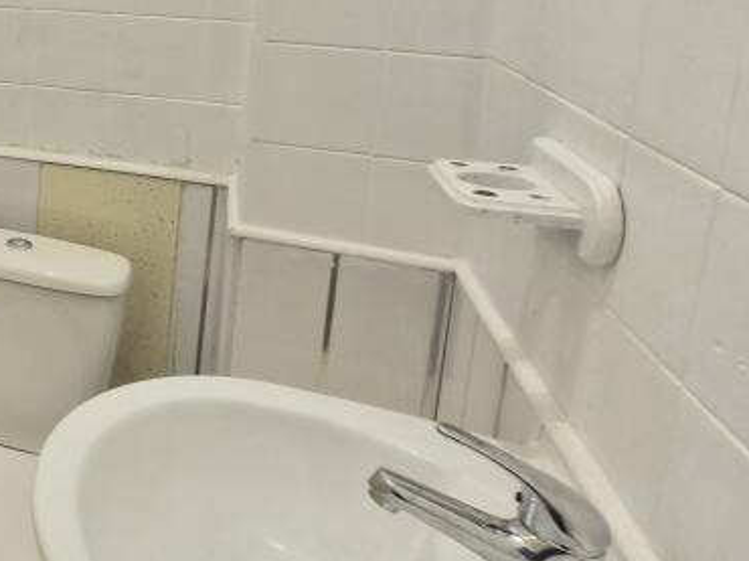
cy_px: 59
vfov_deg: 37.1
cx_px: -223
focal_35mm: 36
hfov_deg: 35.3
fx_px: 778
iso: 80
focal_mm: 1.74
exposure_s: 1/50
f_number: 2.2
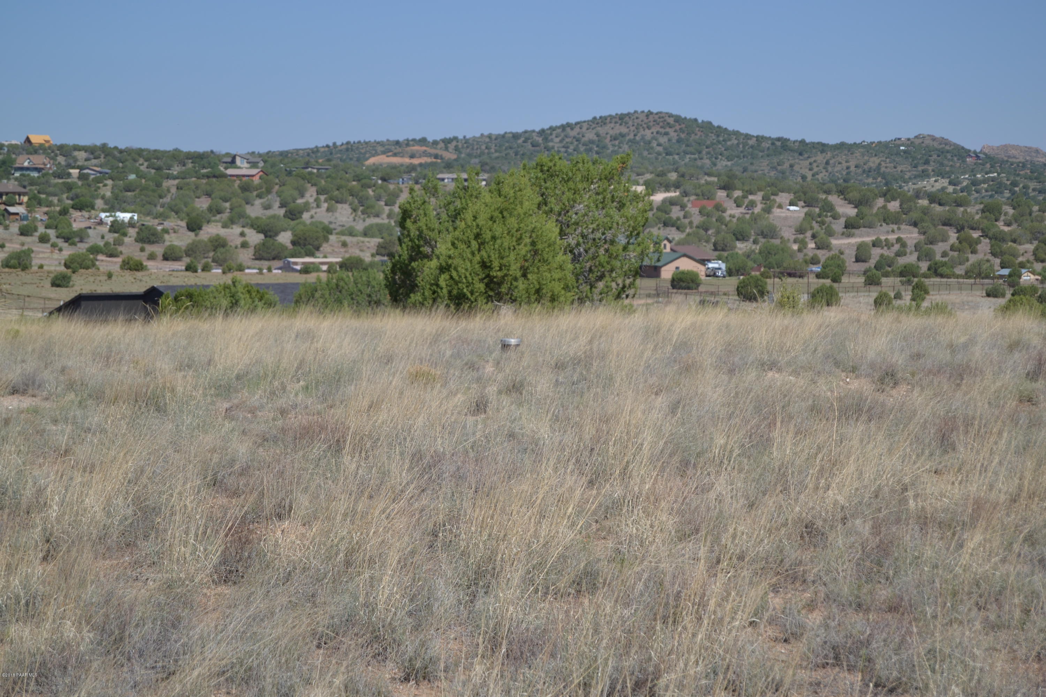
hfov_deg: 24.6
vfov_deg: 16.6
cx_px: 523
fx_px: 2397
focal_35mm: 82
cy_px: 348
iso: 100
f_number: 5.6
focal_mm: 55
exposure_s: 1/640
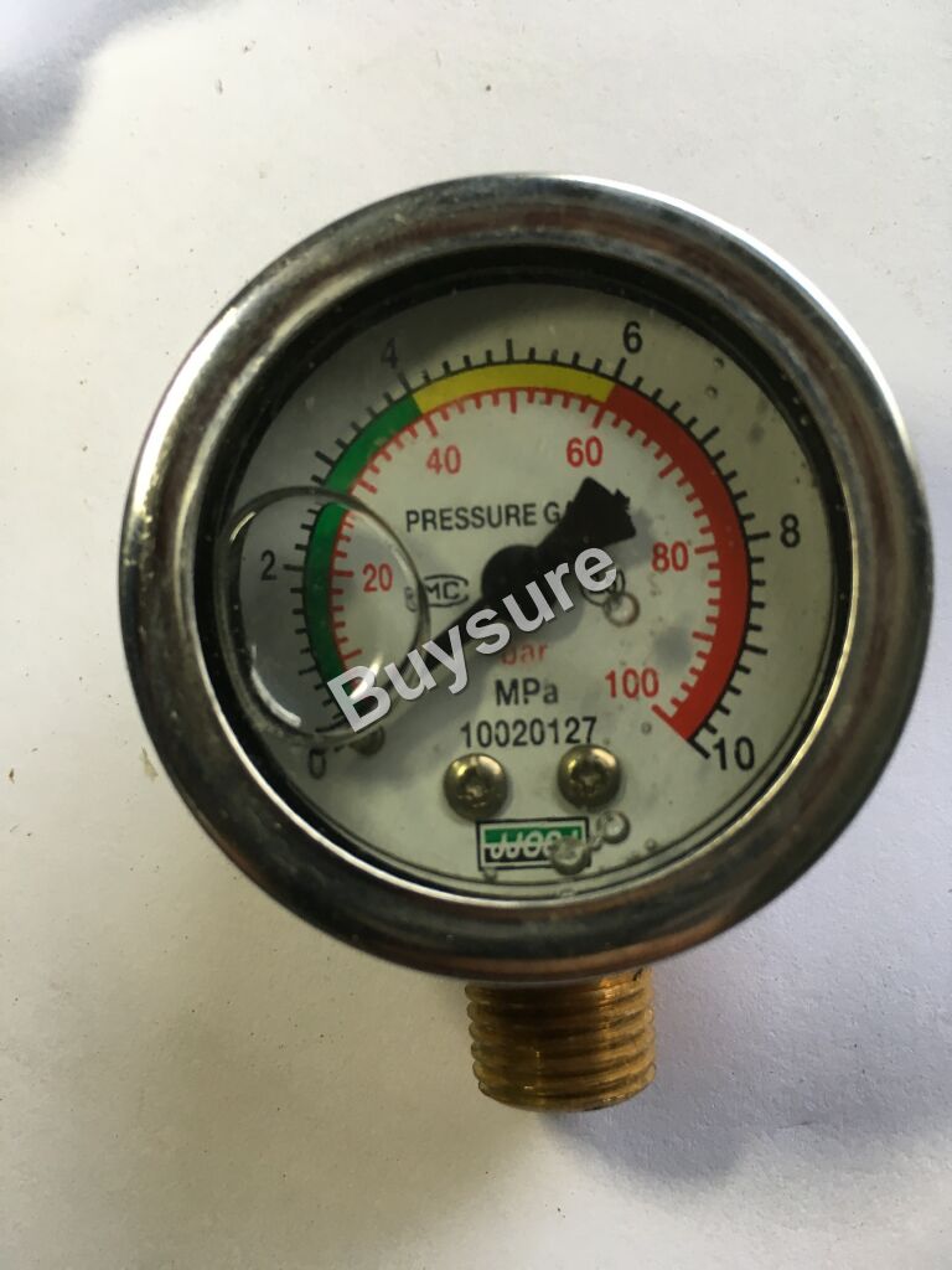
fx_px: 1063
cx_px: 476
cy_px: 635
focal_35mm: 29
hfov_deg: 48.2
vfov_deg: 61.7
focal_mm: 4.15
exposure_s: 1/33
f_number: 2.2
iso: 40
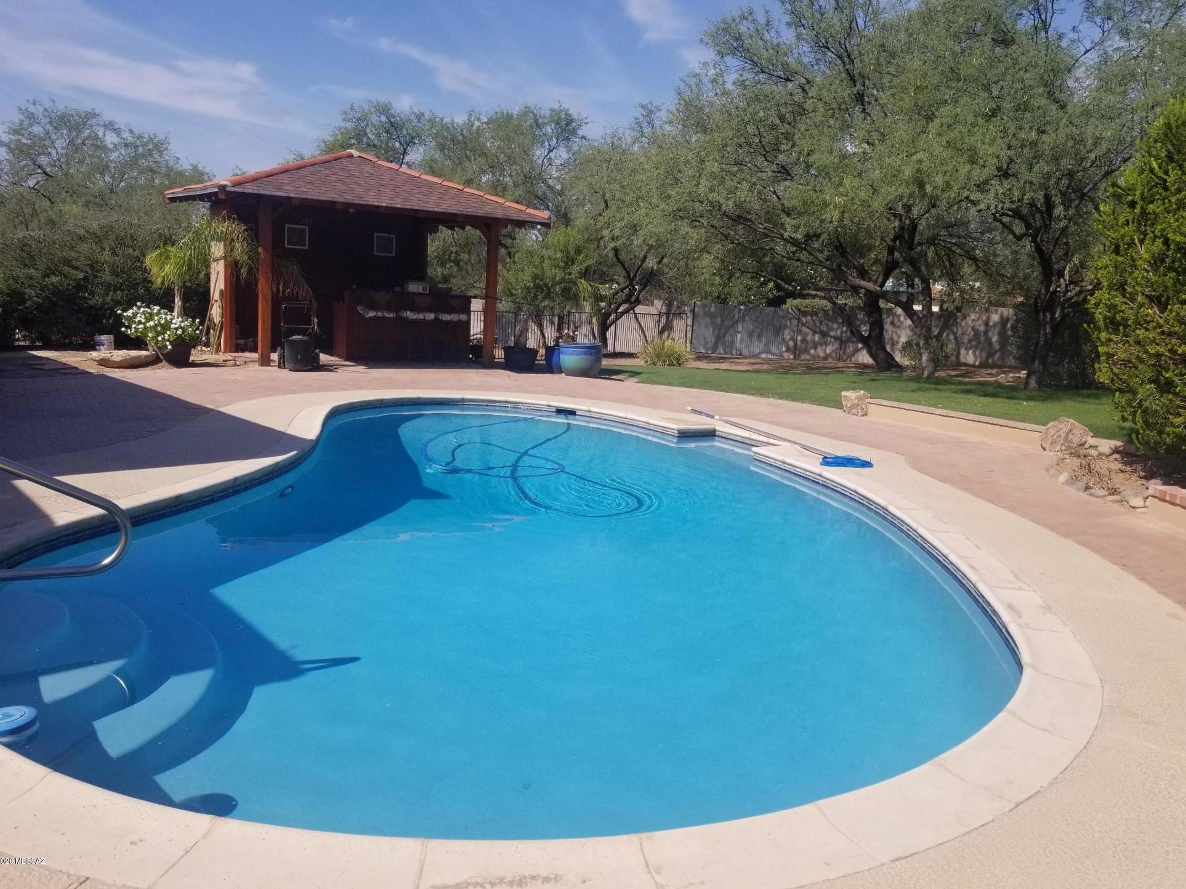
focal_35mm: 27
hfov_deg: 65.3
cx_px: 603
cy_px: 430
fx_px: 925
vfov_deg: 51.3
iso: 50
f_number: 1.7
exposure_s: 1/3600
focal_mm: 4.25
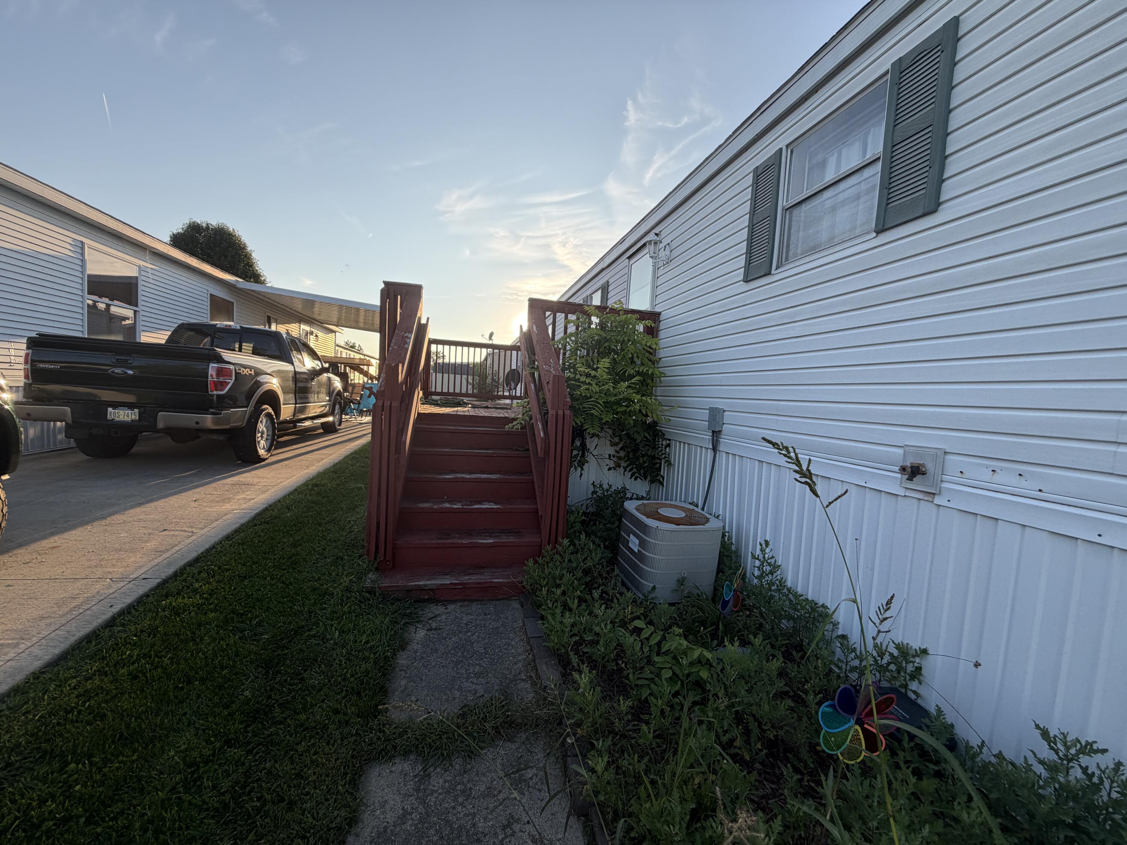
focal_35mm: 14
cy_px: 422
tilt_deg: -4.8
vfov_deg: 85.7
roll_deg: -2.7
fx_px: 456
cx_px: 564
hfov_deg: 102.1
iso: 40
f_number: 2.2
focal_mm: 2.22
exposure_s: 1/514
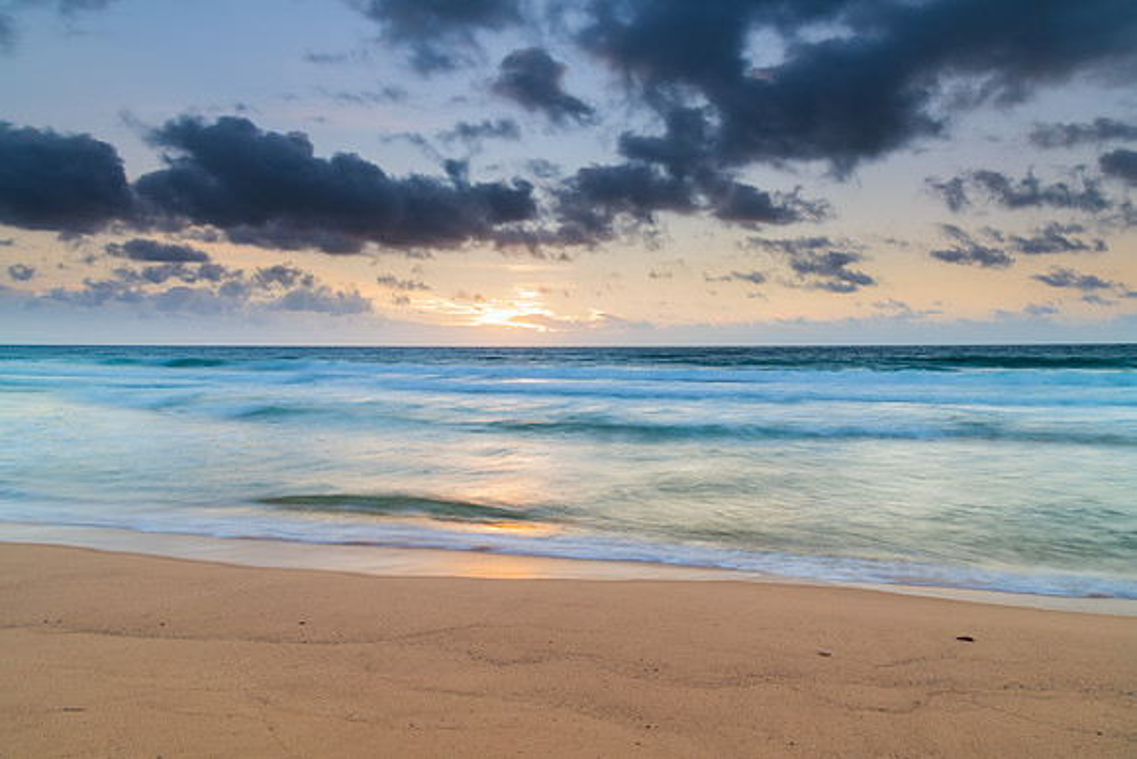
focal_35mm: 24
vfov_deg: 52.6
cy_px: 380
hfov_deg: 73.0
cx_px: 568
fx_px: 768
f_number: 10
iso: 31
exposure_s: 1
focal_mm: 24
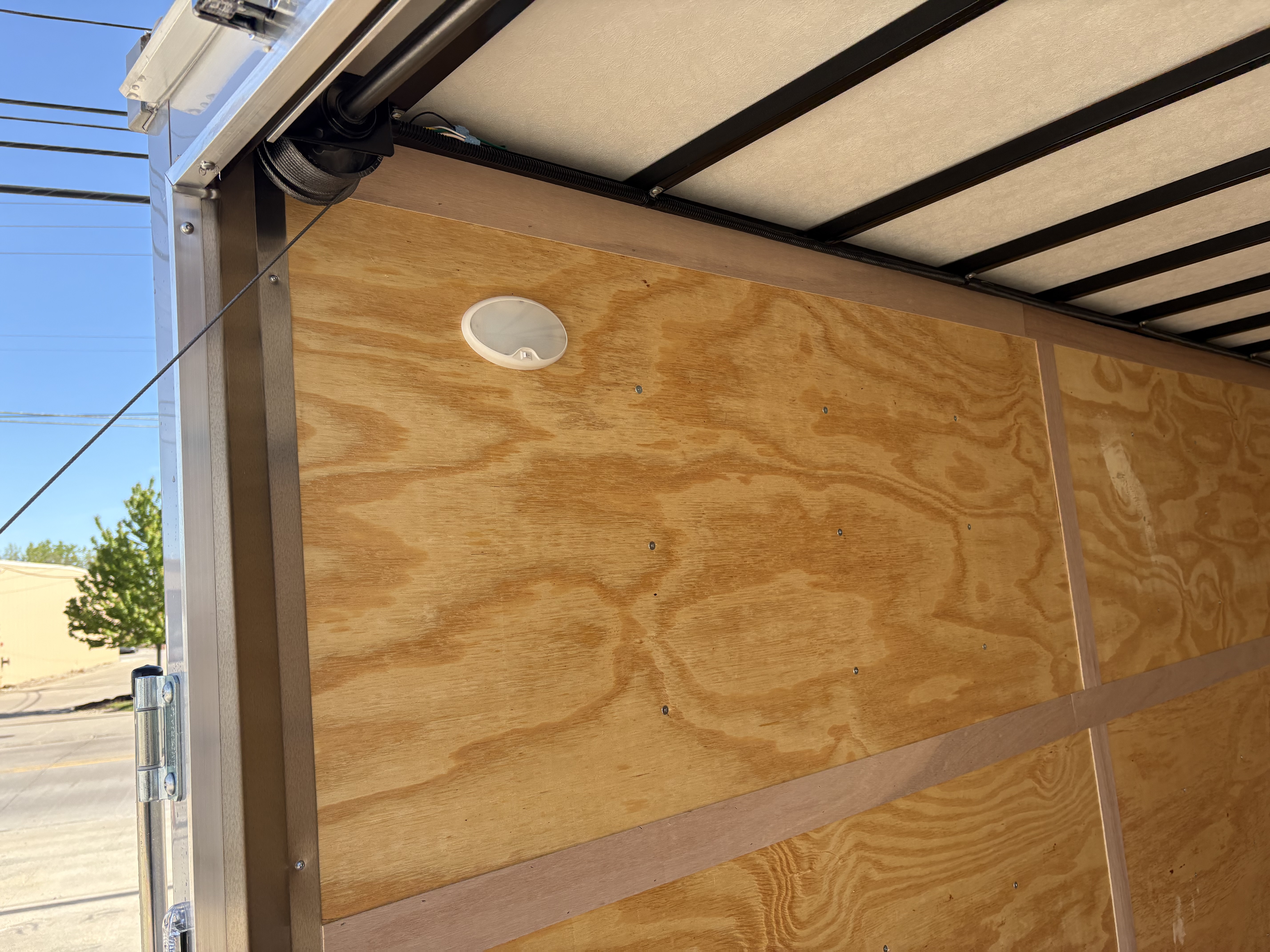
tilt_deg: +4.8
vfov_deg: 53.1
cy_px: 476
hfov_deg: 67.3
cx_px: 635
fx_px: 954
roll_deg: +4.7
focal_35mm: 26
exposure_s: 1/959
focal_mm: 5.96
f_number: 1.6
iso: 64
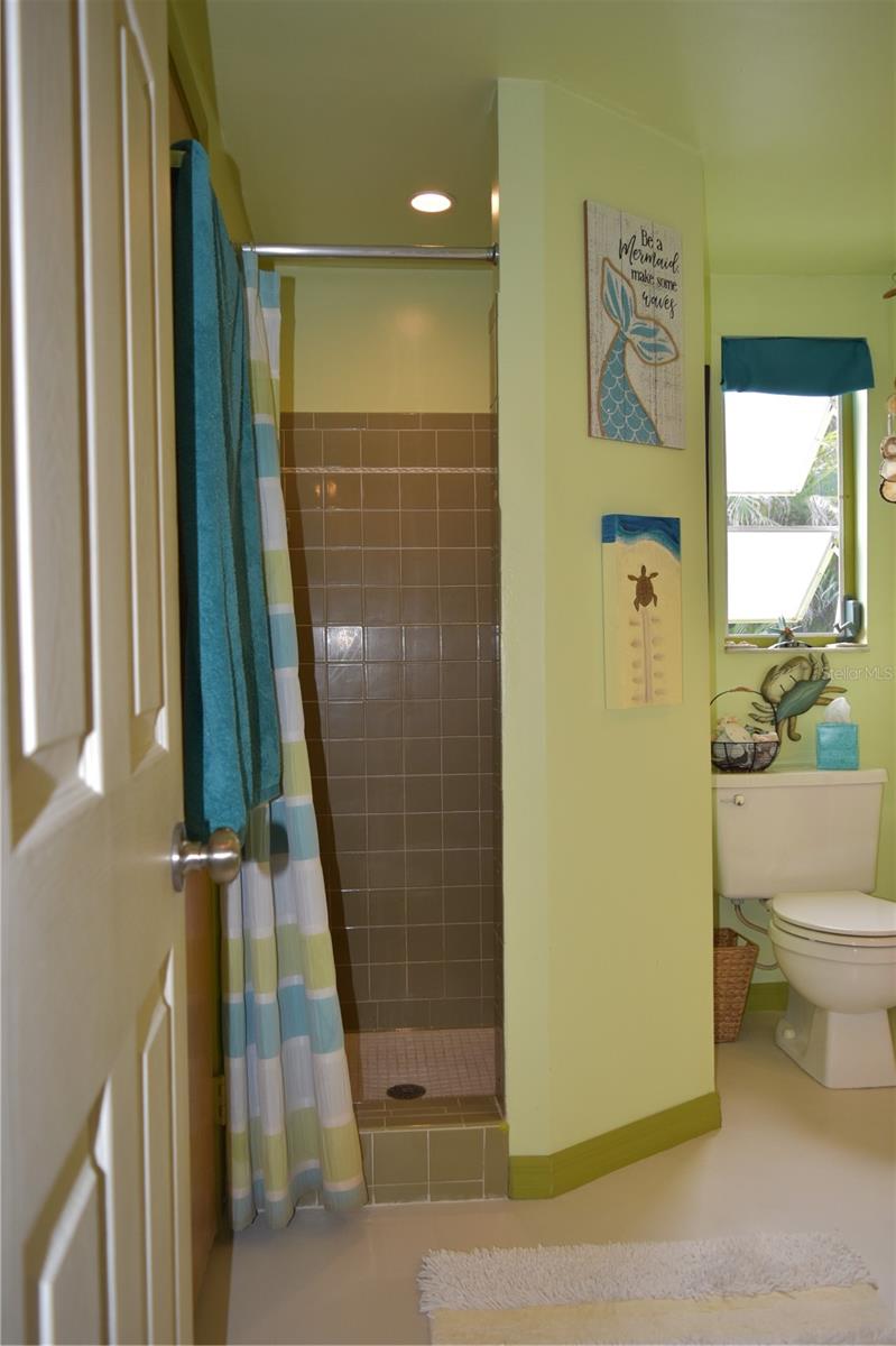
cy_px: 673
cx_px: 448
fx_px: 1009
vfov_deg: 67.4
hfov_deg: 47.9
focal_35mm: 27
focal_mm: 18
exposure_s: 1/100
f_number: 4
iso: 400
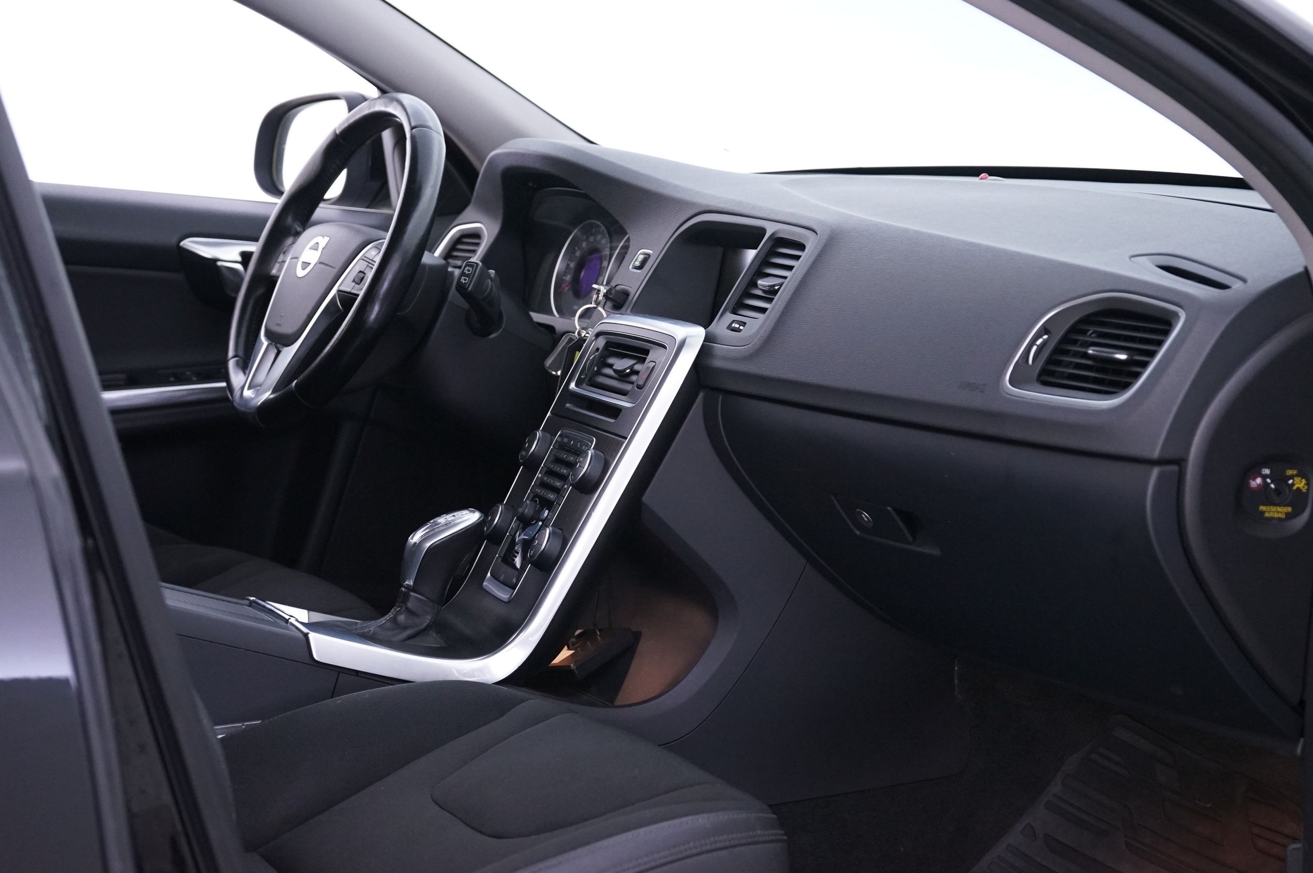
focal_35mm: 63
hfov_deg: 31.9
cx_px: 656
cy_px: 436
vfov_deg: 21.5
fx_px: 2296
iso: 3200
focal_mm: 63
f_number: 6.3
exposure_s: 1/10
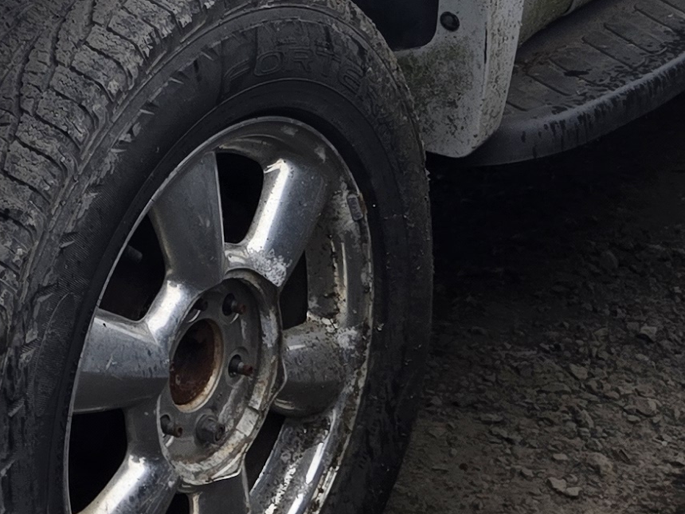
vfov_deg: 12.4
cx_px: -215
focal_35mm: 107
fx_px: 2117
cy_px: -477
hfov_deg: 17.2
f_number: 1.8
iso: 25
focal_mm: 5.4
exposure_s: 1/315
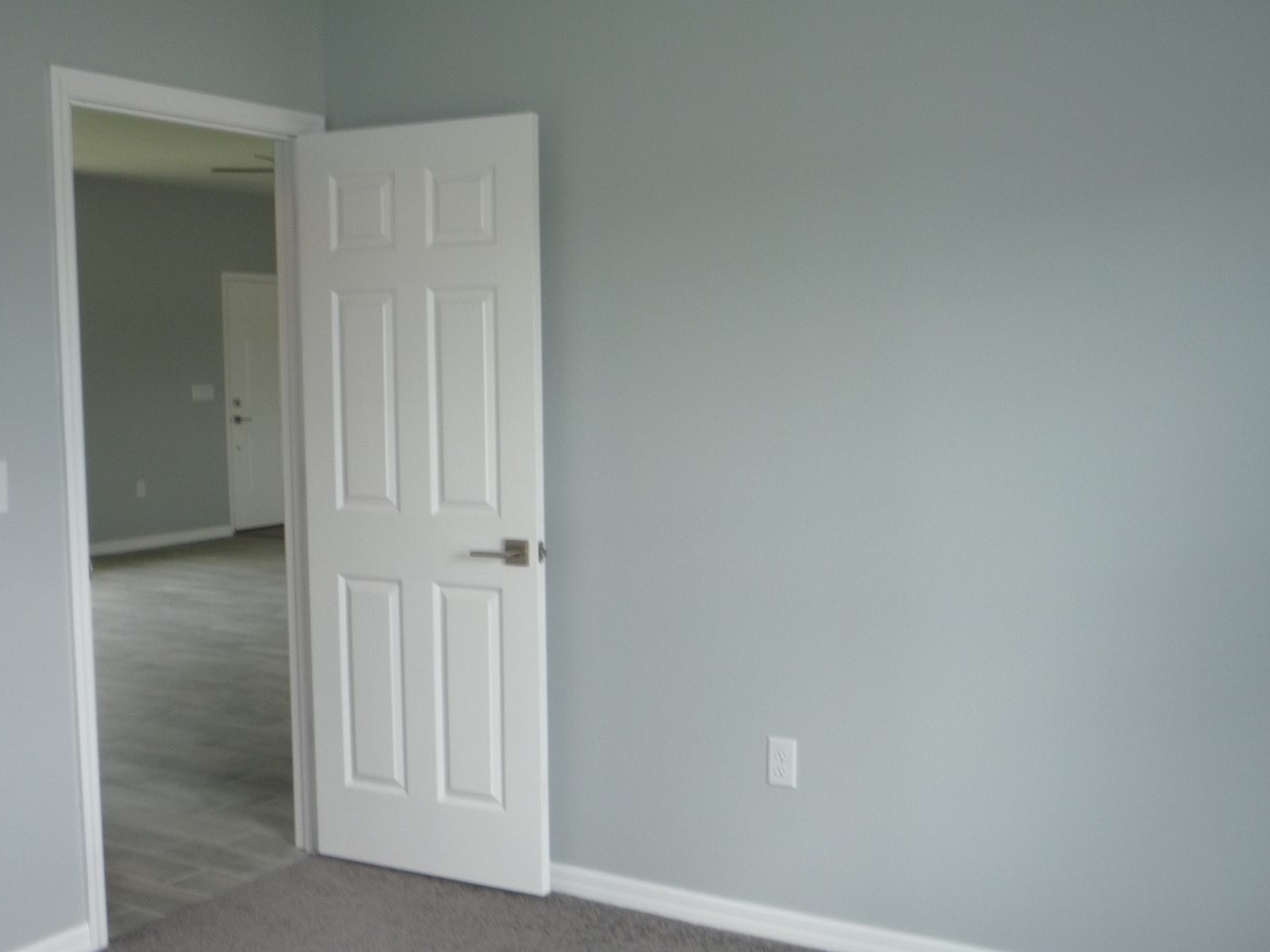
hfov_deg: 46.6
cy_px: 498
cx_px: 736
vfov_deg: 36.0
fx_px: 1468
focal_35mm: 40
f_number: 3.3
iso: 100
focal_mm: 5.2
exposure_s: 1/30
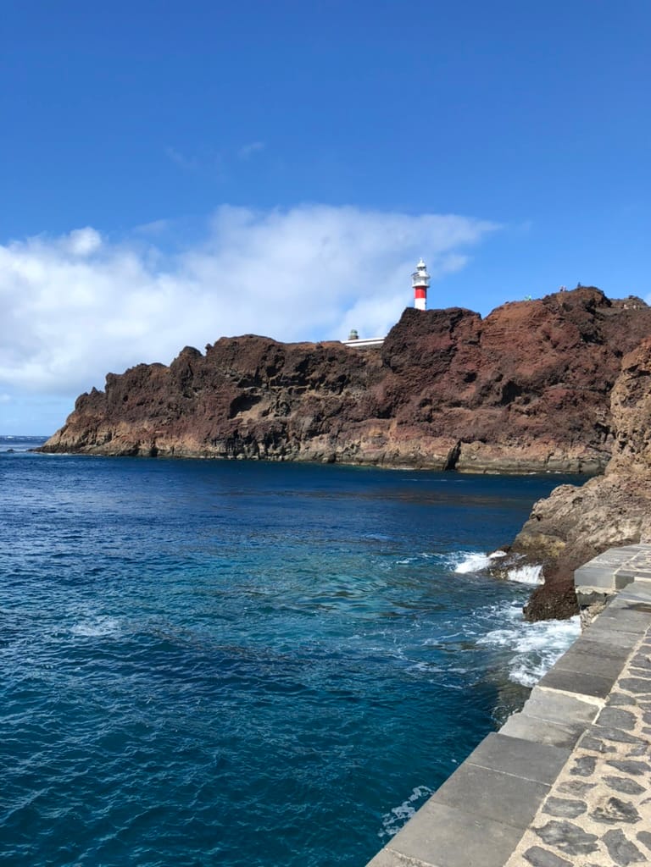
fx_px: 702
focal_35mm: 28
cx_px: 326
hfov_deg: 49.7
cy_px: 434
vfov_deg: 63.4
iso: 20
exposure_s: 1/1429
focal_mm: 4
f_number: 1.8
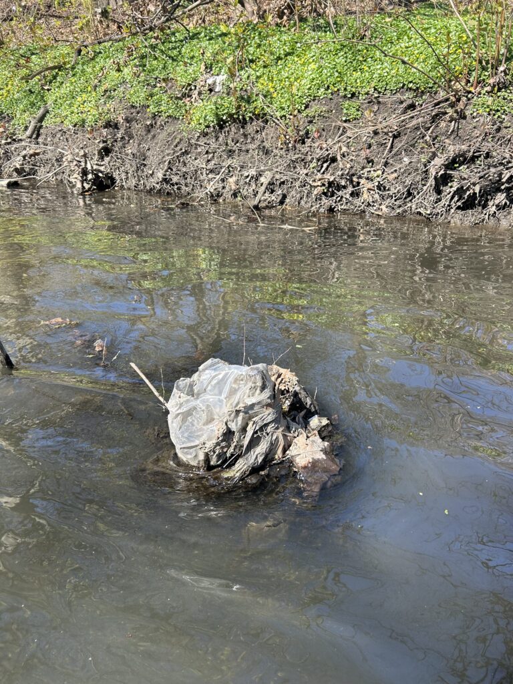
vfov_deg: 67.3
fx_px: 514
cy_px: 342
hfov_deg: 53.1
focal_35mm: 26
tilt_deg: -25.3
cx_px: 256
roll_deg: -2.1
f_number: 1.5
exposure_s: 1/859
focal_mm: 5.7
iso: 50
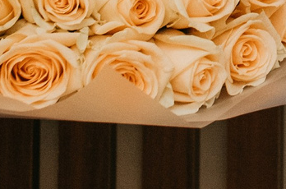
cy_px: -536
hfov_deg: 7.1
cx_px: 721
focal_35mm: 272
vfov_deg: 4.6
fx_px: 2155
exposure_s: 1/160
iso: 320
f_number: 4.5
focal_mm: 35
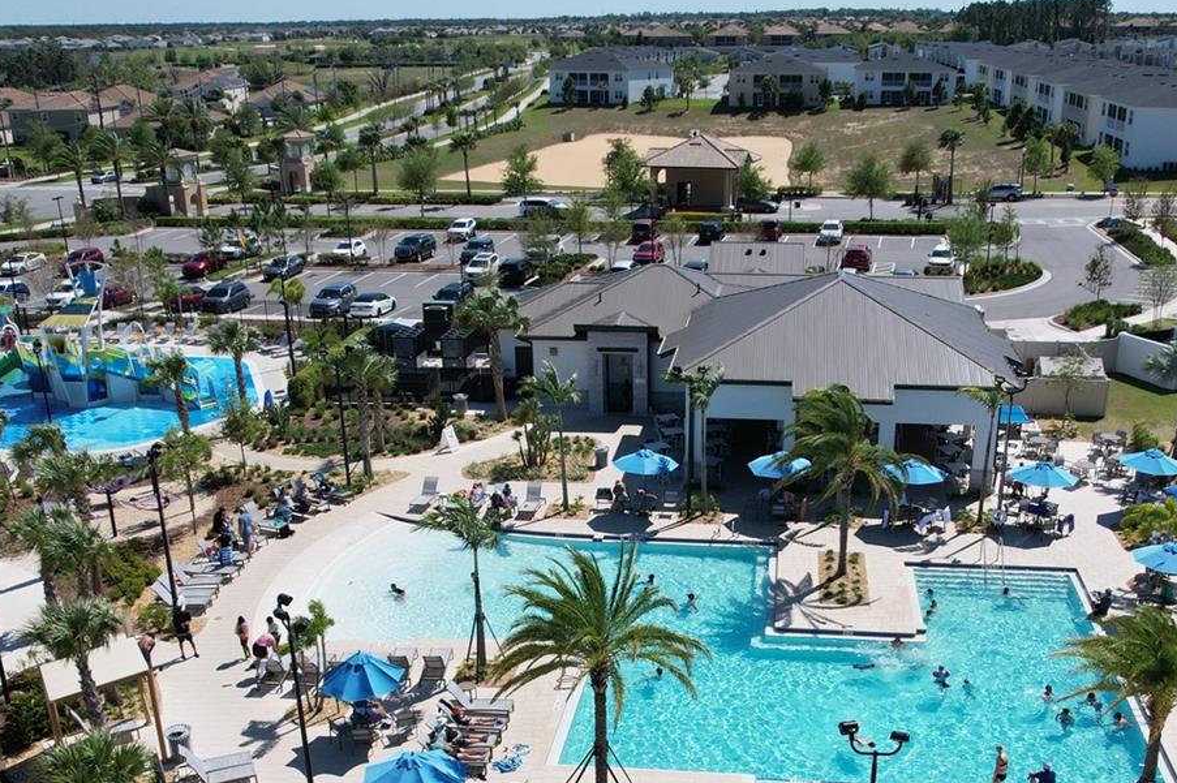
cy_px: 603
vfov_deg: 33.4
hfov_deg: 49.5
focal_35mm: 39
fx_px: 1274
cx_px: 637
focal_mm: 8.38
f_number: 2.8
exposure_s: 1/3200
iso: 130
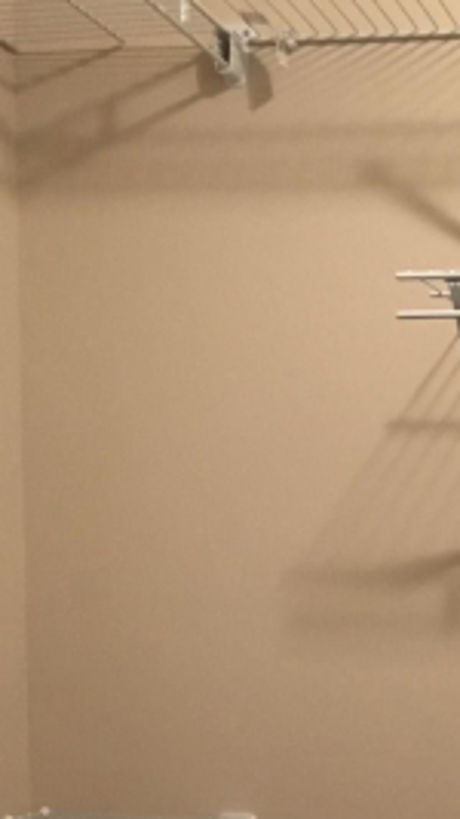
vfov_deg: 25.3
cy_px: 854
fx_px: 1715
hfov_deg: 14.9
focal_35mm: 79
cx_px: 524
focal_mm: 4.15
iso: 200
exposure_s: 1/15
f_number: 2.2
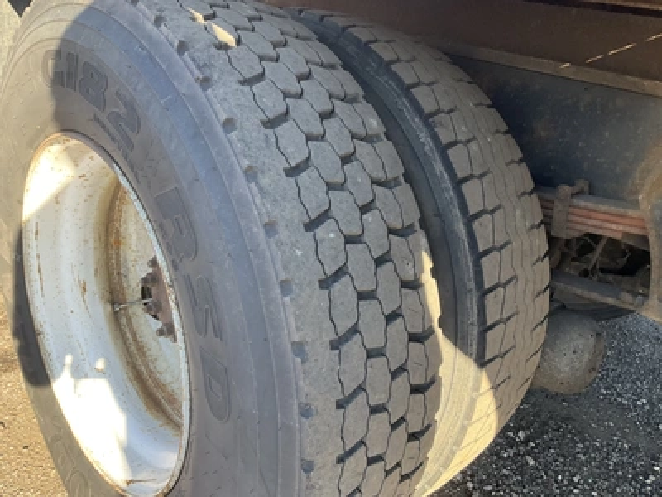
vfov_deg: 48.2
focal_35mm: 29
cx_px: 331
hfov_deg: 61.7
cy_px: 248
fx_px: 555
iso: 32
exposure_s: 1/172
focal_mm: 3
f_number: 1.8
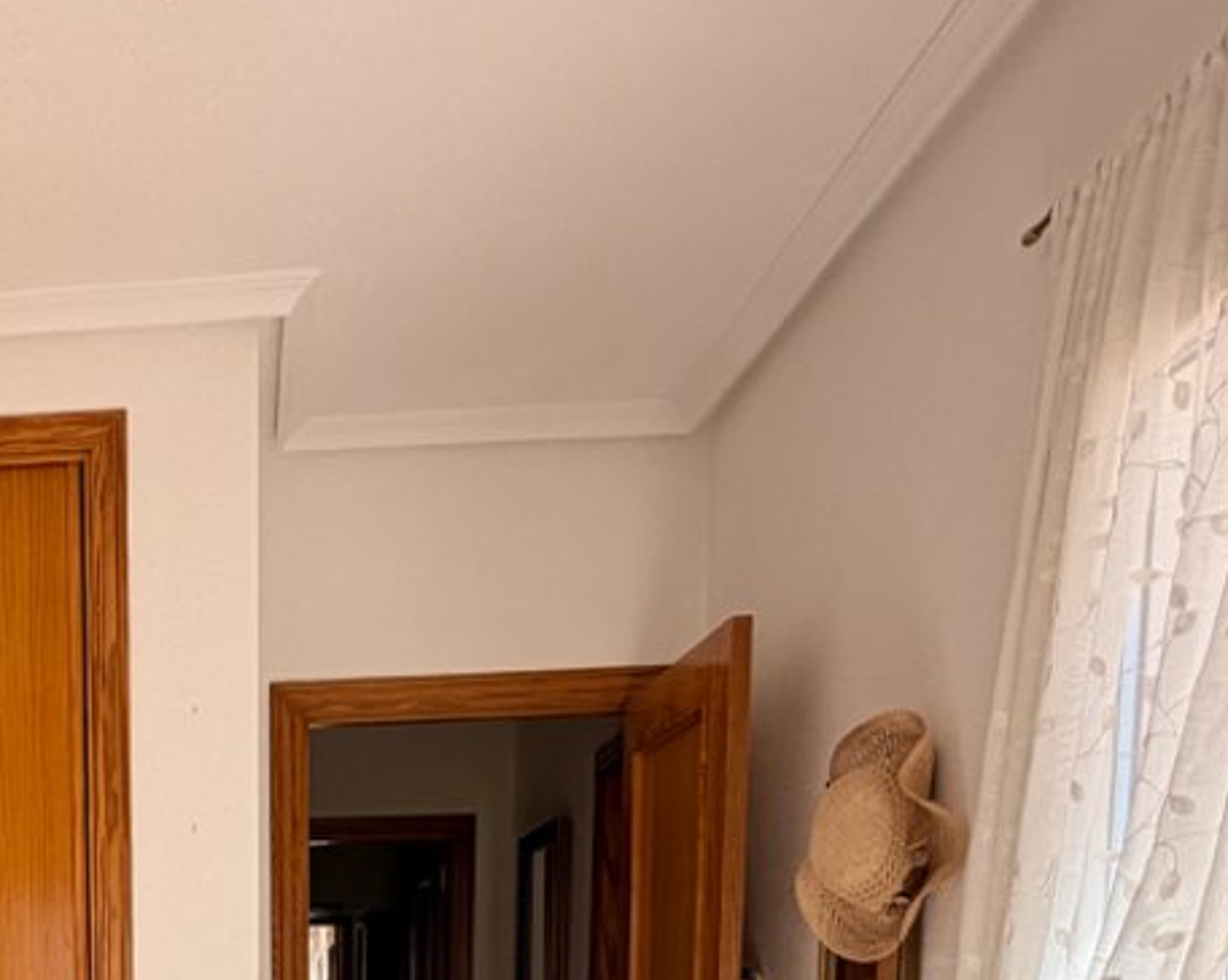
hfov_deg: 37.5
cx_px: 46
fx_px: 1634
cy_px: 1232
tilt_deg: -6.2
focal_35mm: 45
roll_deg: +1.6
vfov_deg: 28.3
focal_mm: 2.22
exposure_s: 1/200
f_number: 2.2
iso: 40
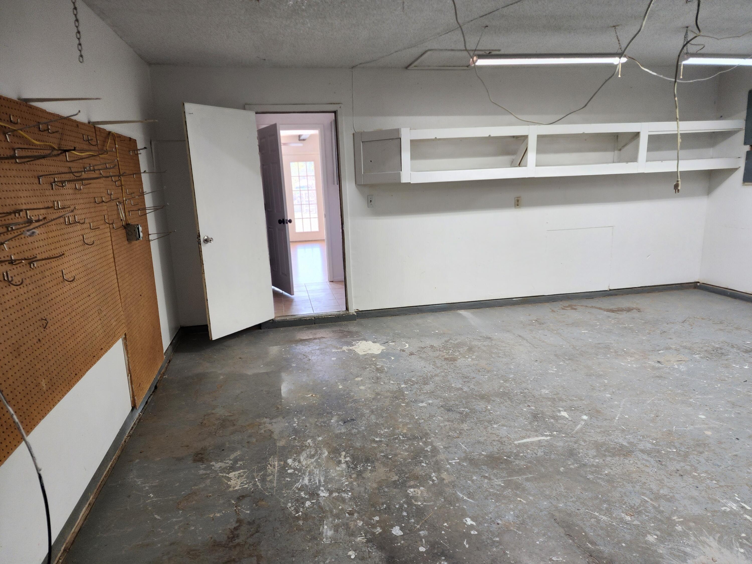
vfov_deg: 58.9
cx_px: 376
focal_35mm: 23
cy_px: 282
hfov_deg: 73.9
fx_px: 500
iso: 160
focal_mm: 6.4
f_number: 1.8
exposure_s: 1/120
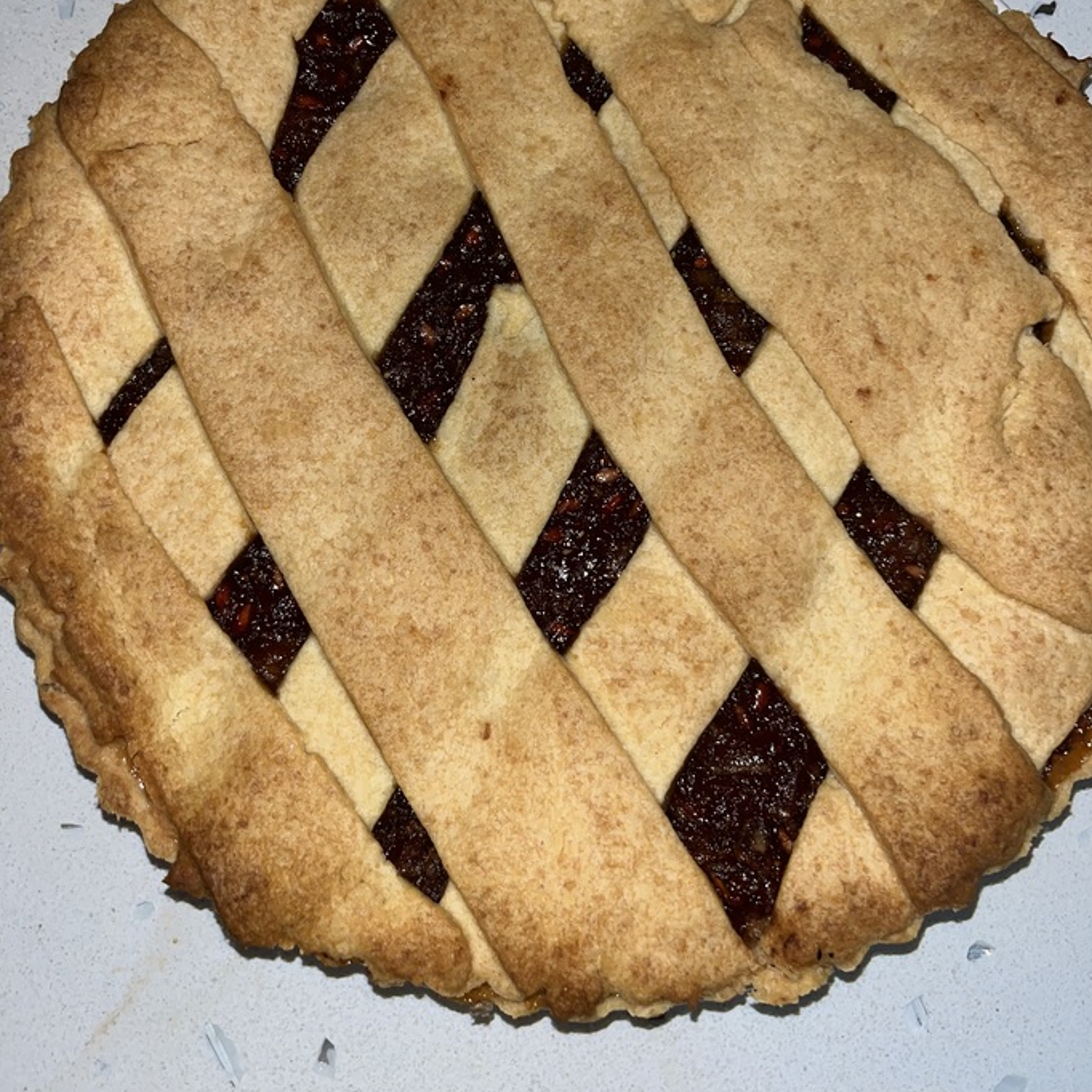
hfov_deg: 52.5
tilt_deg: -79.7
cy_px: 371
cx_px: 544
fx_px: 1106
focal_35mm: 31
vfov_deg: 51.6
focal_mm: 5.1
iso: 40
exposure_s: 1/33
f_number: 1.6
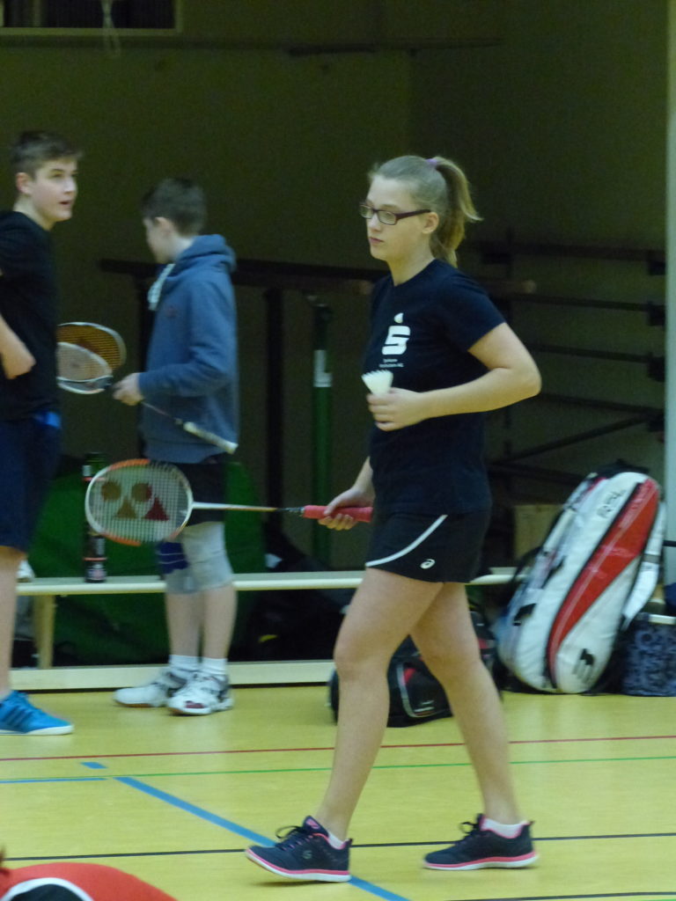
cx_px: 338
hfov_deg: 7.6
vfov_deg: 10.1
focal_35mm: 195
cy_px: 450
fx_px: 5077
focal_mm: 35.1
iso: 1600
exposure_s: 1/125
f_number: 4
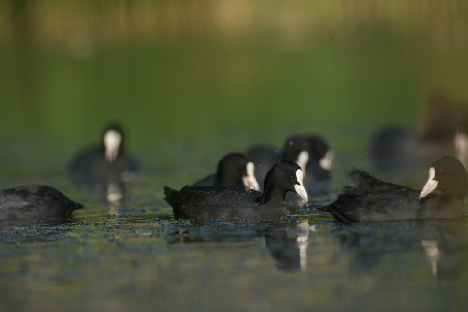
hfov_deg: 2.6
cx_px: 234
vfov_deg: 1.7
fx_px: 10399
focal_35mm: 800
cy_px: 156
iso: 400
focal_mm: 800
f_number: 9
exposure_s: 1/640
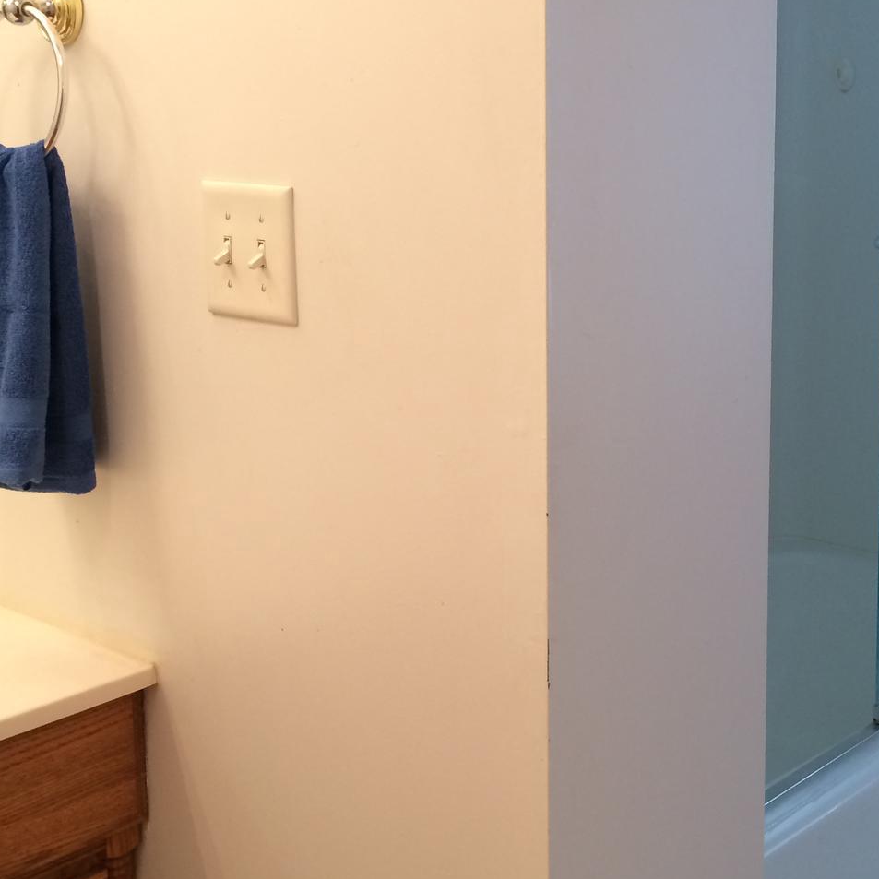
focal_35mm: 57
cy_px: 329
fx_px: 1638
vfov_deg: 29.9
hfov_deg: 29.8
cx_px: 605
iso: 50
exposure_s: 1/30
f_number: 2.2
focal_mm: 4.12
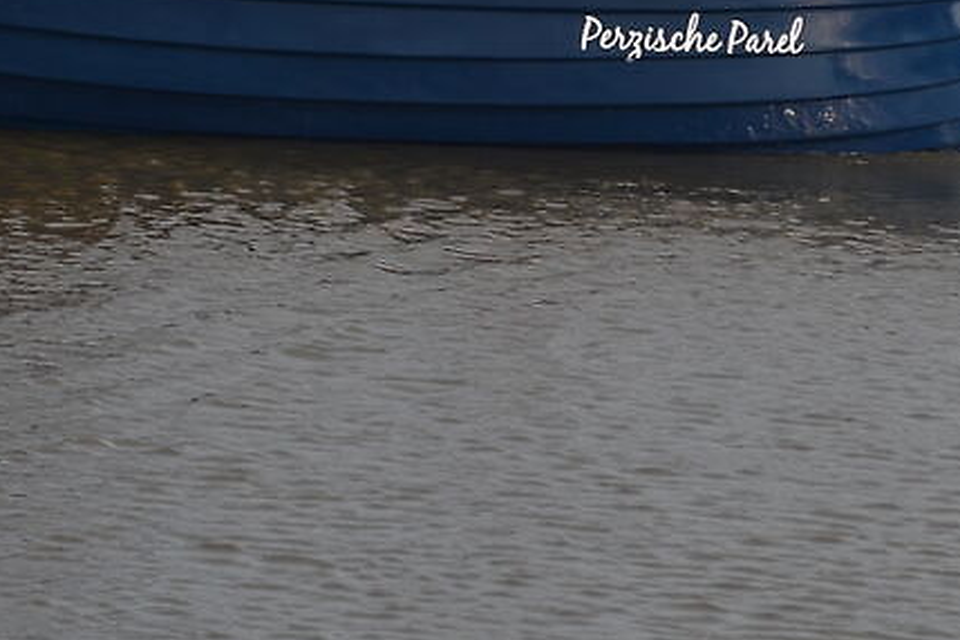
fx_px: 6465
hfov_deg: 8.5
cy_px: -201
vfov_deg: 5.6
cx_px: 76
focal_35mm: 242
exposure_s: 1/250
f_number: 8
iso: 100
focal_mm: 55
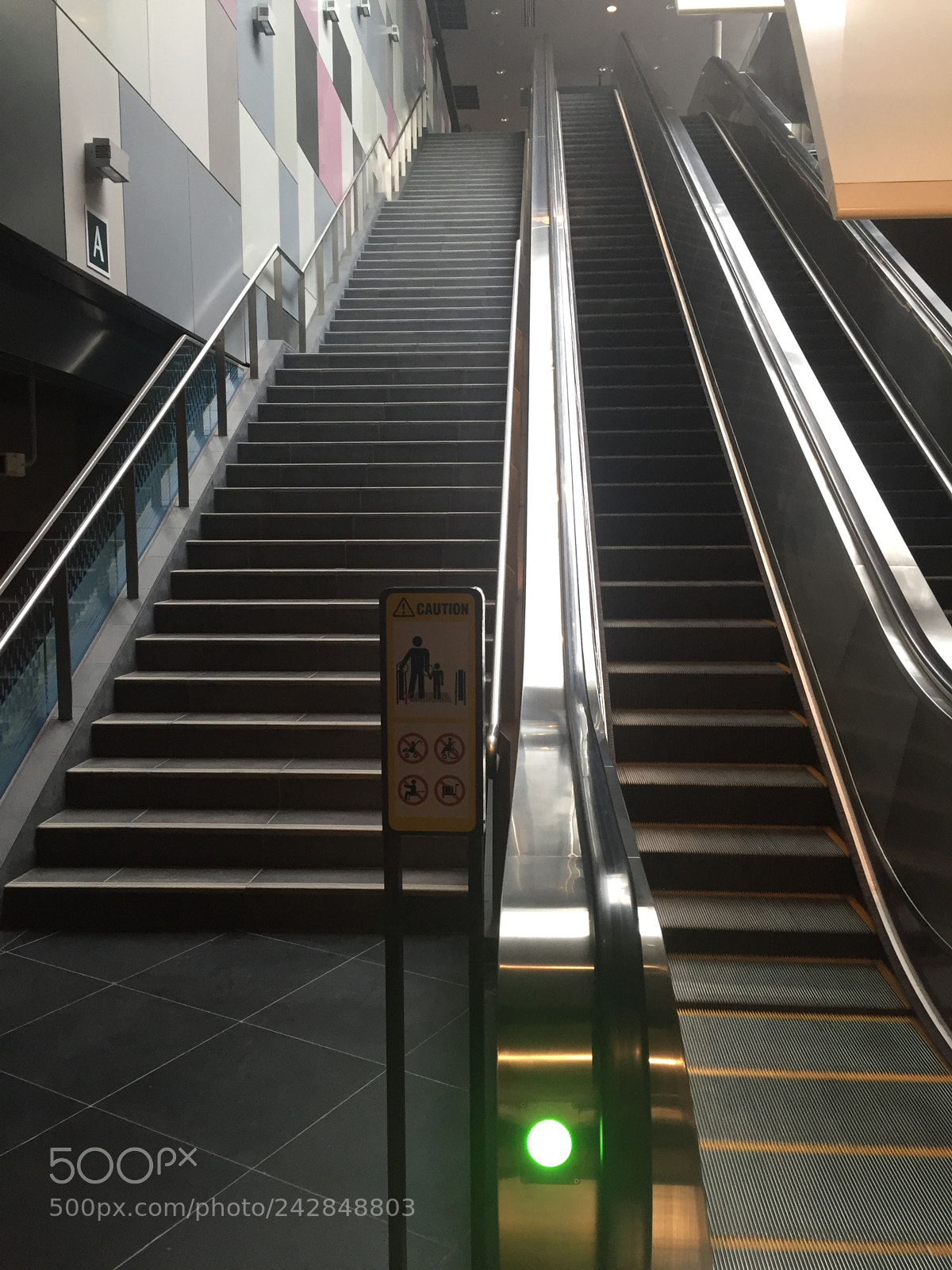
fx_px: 1063
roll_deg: +0.1
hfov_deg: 48.2
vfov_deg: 61.7
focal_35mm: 29
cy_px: 635
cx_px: 476
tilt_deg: -4.9
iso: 100
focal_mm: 4.15
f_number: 2.2
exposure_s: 1/33
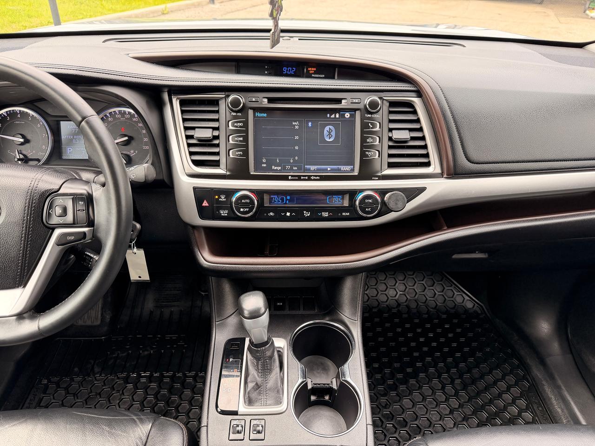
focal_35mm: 24
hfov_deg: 71.6
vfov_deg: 56.8
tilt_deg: -33.1
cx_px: 298
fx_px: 413
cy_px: 223
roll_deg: -4.7
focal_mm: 6.76
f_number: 1.78
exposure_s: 1/189
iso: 160
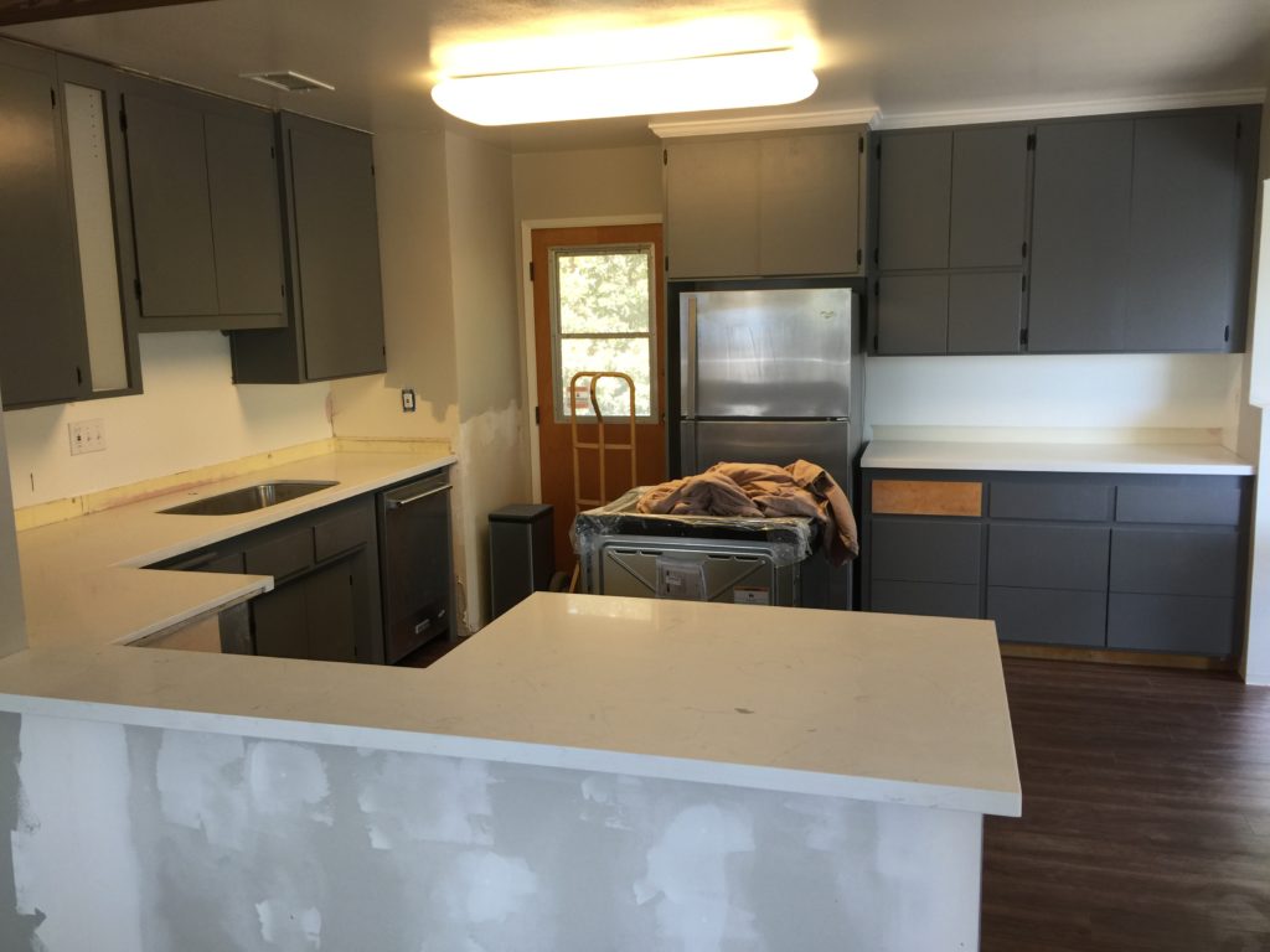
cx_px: 635
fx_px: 1064
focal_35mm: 29
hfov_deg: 61.7
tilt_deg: -6.4
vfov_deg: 48.2
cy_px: 476
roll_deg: +1.3
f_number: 2.2
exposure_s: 1/30
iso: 32
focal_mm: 4.15
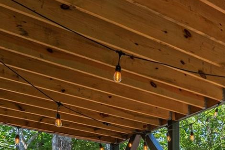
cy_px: 240
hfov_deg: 28.7
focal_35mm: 61
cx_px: 268
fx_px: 381
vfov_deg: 18.9
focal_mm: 14
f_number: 8
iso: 320
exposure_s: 1/640
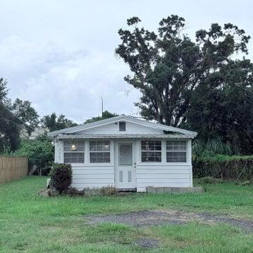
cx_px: 127
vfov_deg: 30.0
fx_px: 471
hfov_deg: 30.0
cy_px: 150
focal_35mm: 57
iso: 64
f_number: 1.78
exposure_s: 1/1167
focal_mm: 6.76
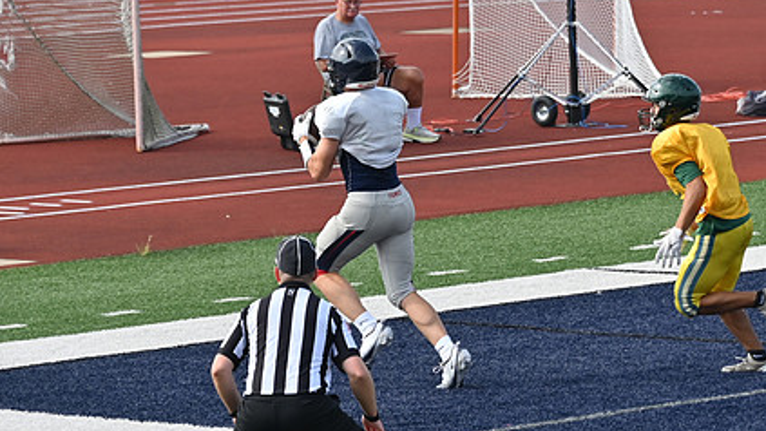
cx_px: 366
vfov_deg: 4.2
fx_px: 5891
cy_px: 137
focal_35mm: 290
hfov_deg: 7.4
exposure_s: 1/800
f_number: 5.6
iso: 220
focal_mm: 135
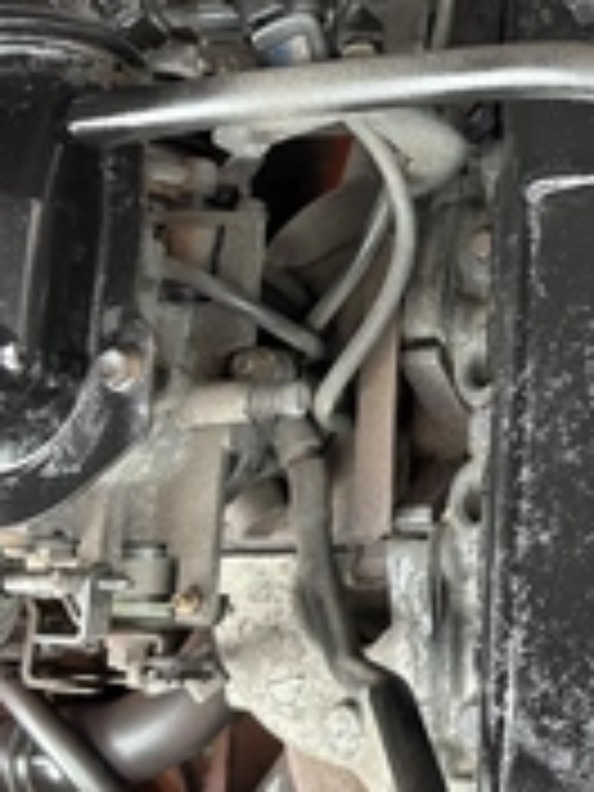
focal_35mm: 59
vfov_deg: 32.5
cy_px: 288
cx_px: 662
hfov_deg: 23.2
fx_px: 1350
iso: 200
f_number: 1.6
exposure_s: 1/60
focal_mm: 5.96
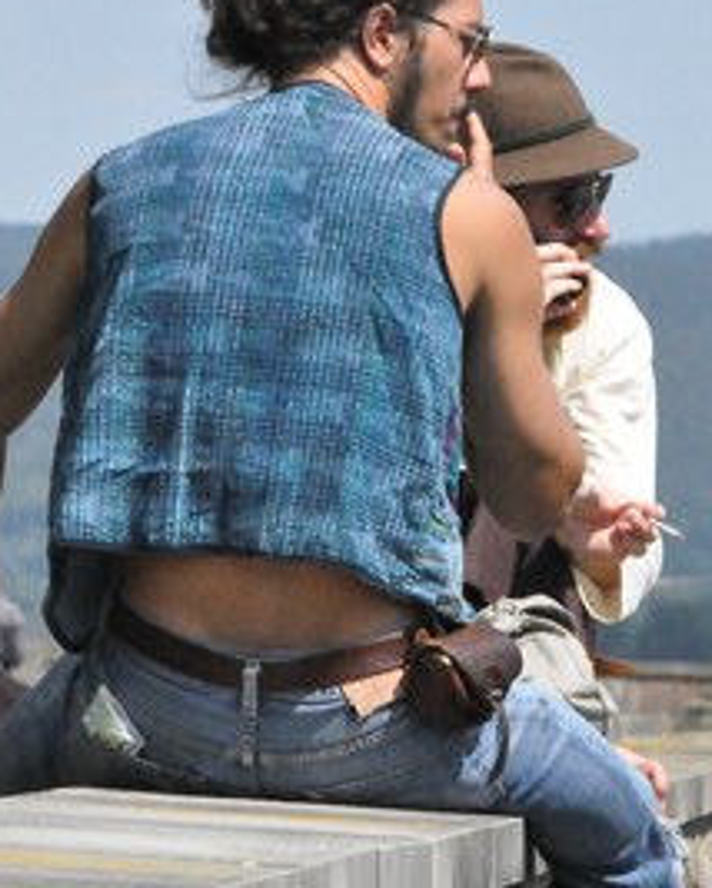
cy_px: 407
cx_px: 383
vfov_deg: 3.7
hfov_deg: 3.0
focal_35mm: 521
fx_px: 13709
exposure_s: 1/4000
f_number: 16
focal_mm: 165
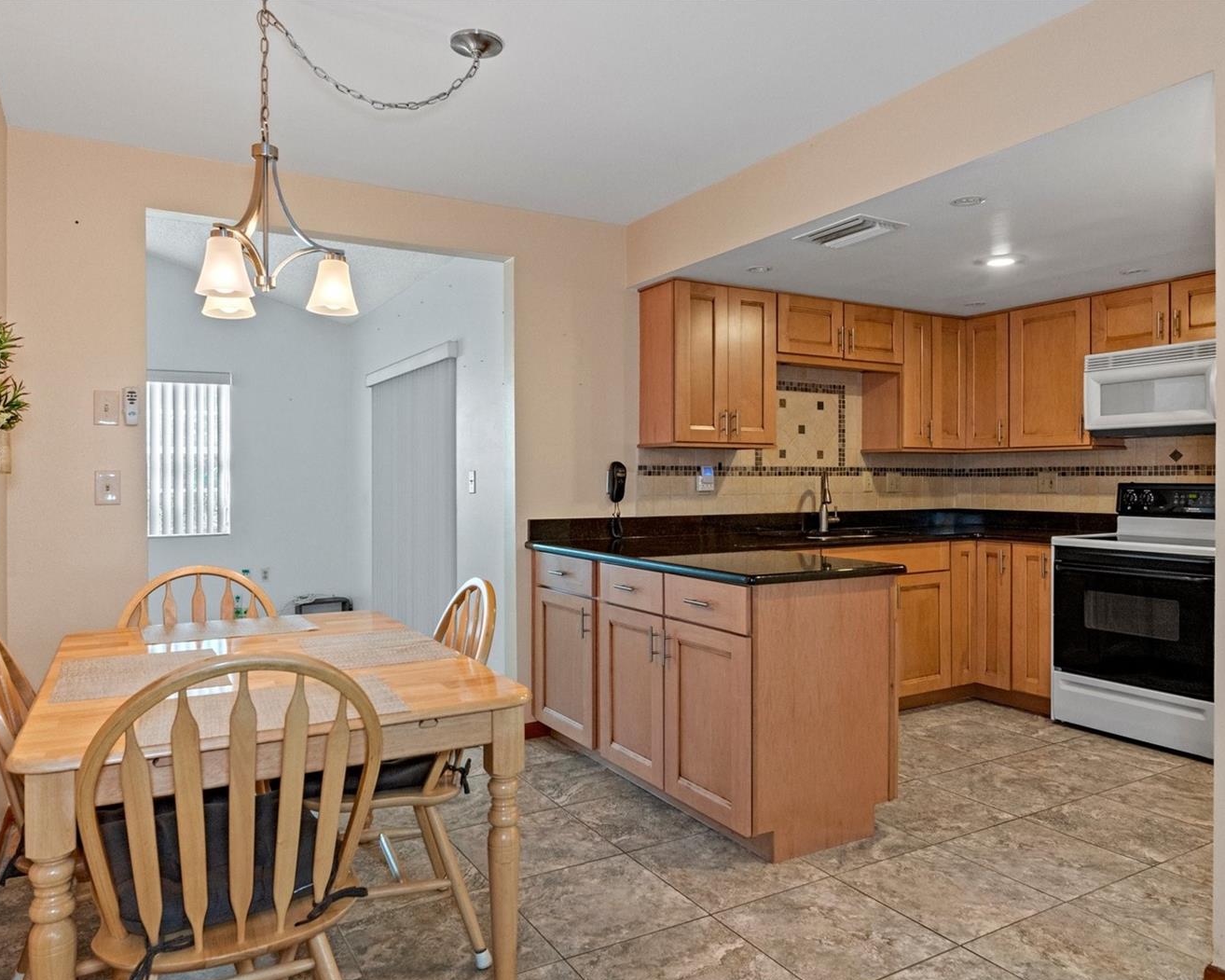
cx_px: 607
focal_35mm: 24
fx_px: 870
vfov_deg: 58.8
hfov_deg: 70.3
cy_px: 495
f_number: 8
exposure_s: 1/3
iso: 320
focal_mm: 14
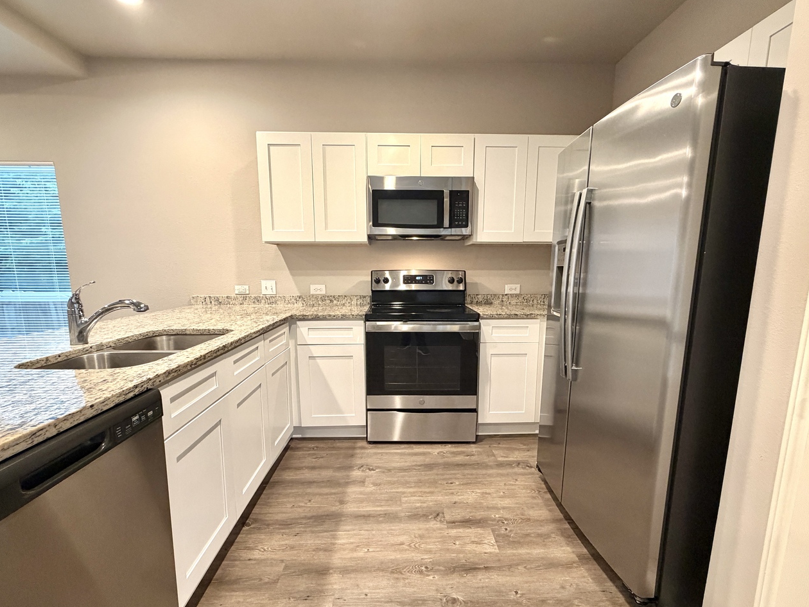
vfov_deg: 78.0
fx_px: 374
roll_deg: +0.6
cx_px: 409
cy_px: 322
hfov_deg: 94.5
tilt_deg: -9.1
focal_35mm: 16
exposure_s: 1/60
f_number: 2.2
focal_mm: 2.22
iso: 320
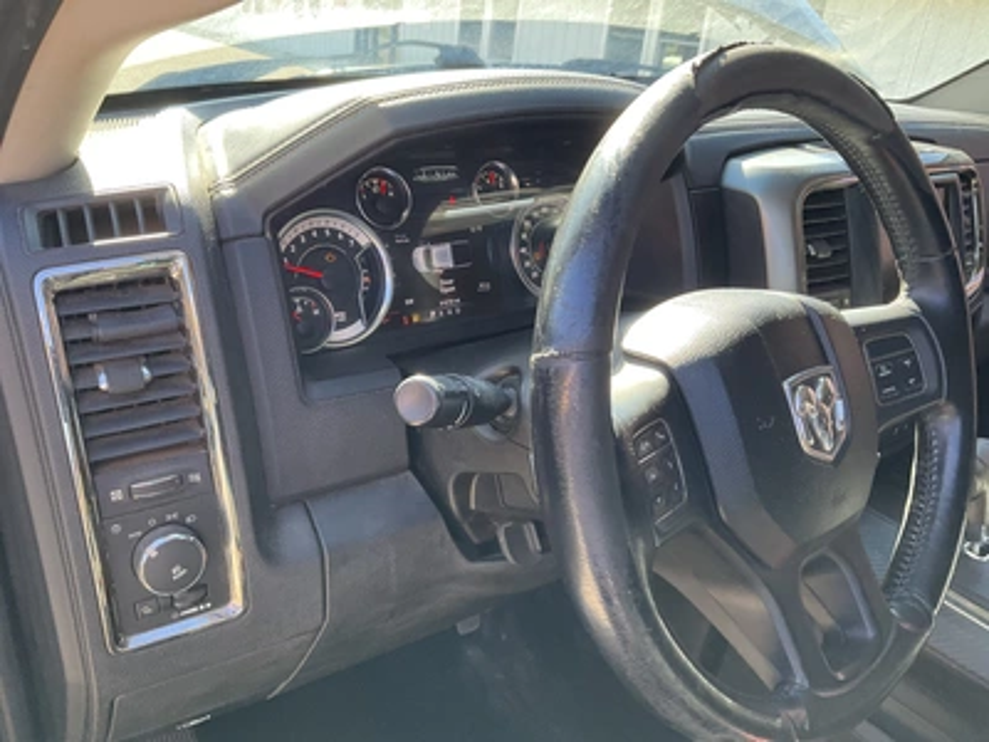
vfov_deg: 48.2
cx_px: 494
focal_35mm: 29
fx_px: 829
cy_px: 371
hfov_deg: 61.7
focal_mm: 3
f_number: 1.8
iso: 50
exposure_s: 1/122
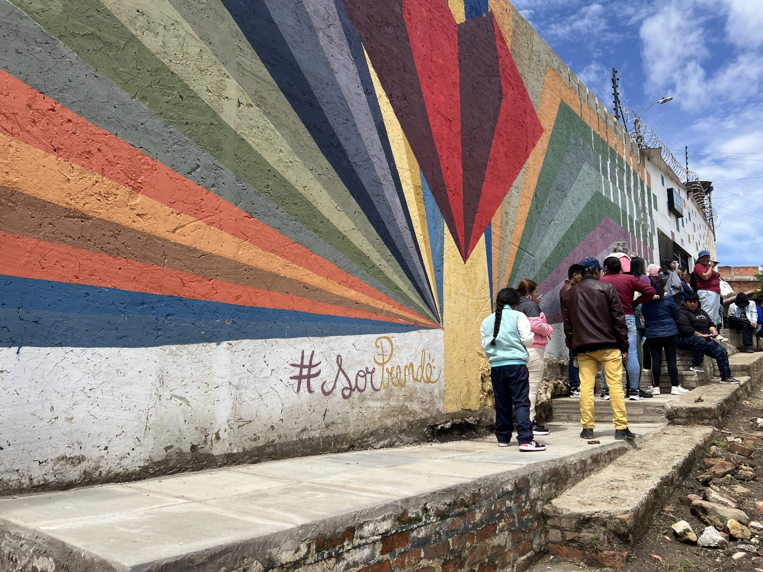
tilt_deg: +9.9
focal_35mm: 26
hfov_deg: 67.3
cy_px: 286
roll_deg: +0.8
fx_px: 573
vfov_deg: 53.1
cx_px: 382
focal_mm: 5.7
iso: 50
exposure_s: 1/5076
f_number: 1.5
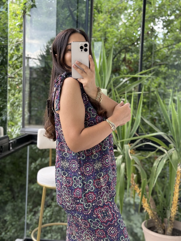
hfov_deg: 30.3
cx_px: 90
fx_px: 335
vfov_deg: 39.7
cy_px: 120
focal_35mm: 48
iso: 64
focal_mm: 6.76
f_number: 1.78
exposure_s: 1/133
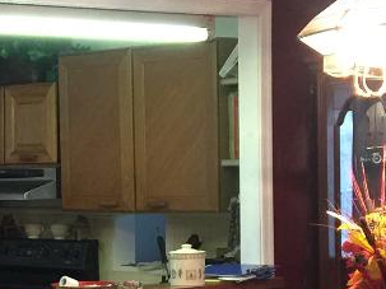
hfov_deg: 14.1
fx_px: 1538
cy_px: 336
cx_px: 1
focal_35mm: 138
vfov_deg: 10.6
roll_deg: +1.9
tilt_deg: -7.2
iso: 80
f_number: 2.2
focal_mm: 4.15
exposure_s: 1/15
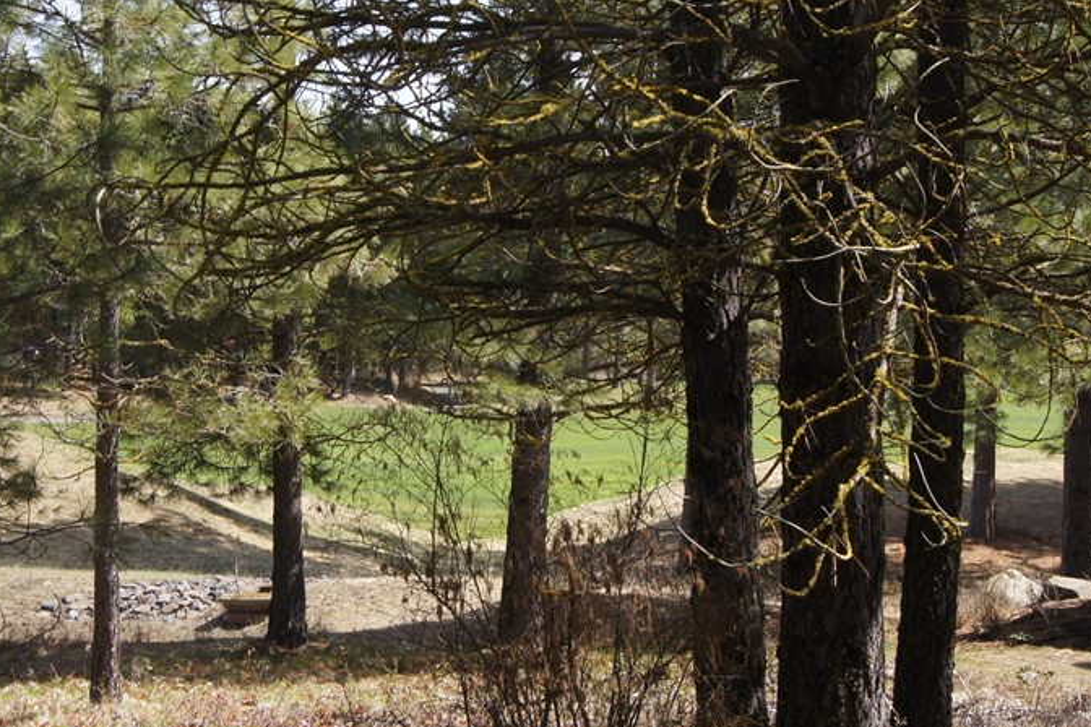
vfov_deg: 14.1
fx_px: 2939
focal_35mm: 97
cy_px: 339
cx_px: 346
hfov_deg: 20.9
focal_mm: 40
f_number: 11
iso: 200
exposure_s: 1/100
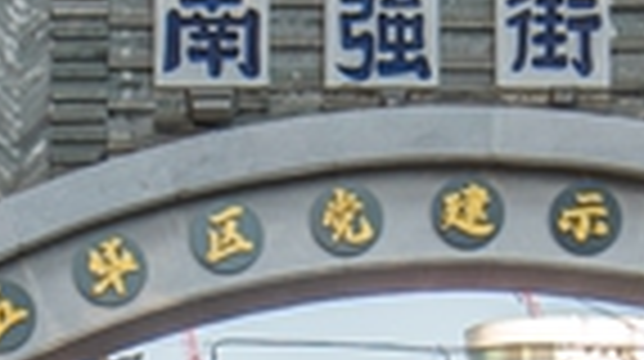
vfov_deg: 5.2
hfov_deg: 9.4
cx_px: 387
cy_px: 389
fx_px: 3922
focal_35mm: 230
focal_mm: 29
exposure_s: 1/100
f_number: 8
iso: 125
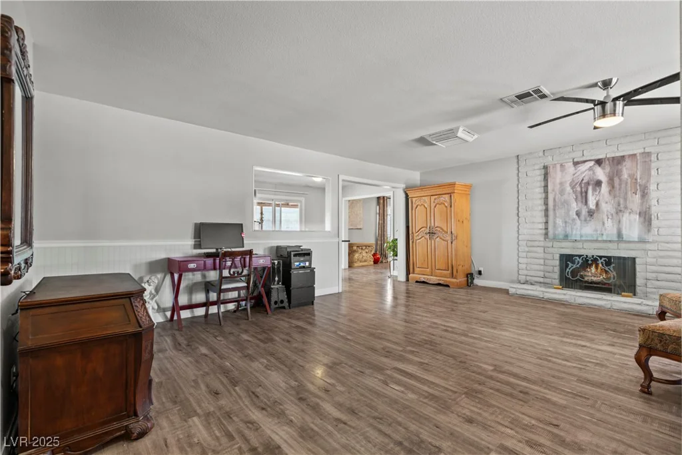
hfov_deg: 96.7
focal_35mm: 16
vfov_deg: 73.8
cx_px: 341
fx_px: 303
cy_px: 228
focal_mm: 16
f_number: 9
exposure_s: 8
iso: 200
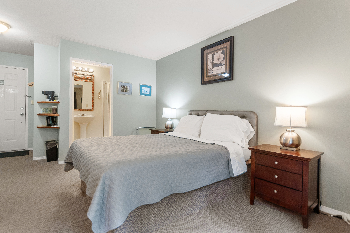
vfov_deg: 71.9
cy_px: 116
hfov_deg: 95.0
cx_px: 175
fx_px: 160
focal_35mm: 16
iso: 200
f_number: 4
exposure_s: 1/15
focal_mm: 11
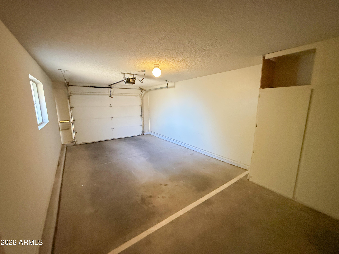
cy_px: 127
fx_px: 137
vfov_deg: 85.7
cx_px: 170
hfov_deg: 102.1
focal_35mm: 14
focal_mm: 2.22
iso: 1250
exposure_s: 1/60
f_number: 2.2
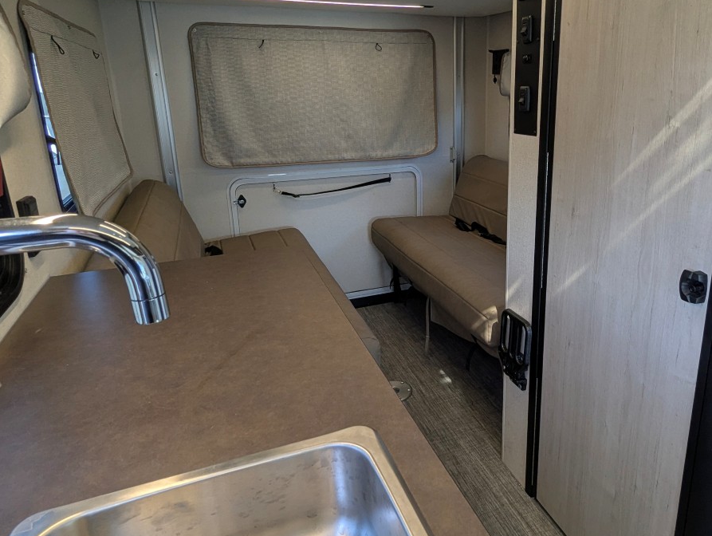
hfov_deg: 68.4
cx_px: 441
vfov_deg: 54.8
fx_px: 515
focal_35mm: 25
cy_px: 234
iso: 38
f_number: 2.2
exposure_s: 1/89.5
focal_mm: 2.35
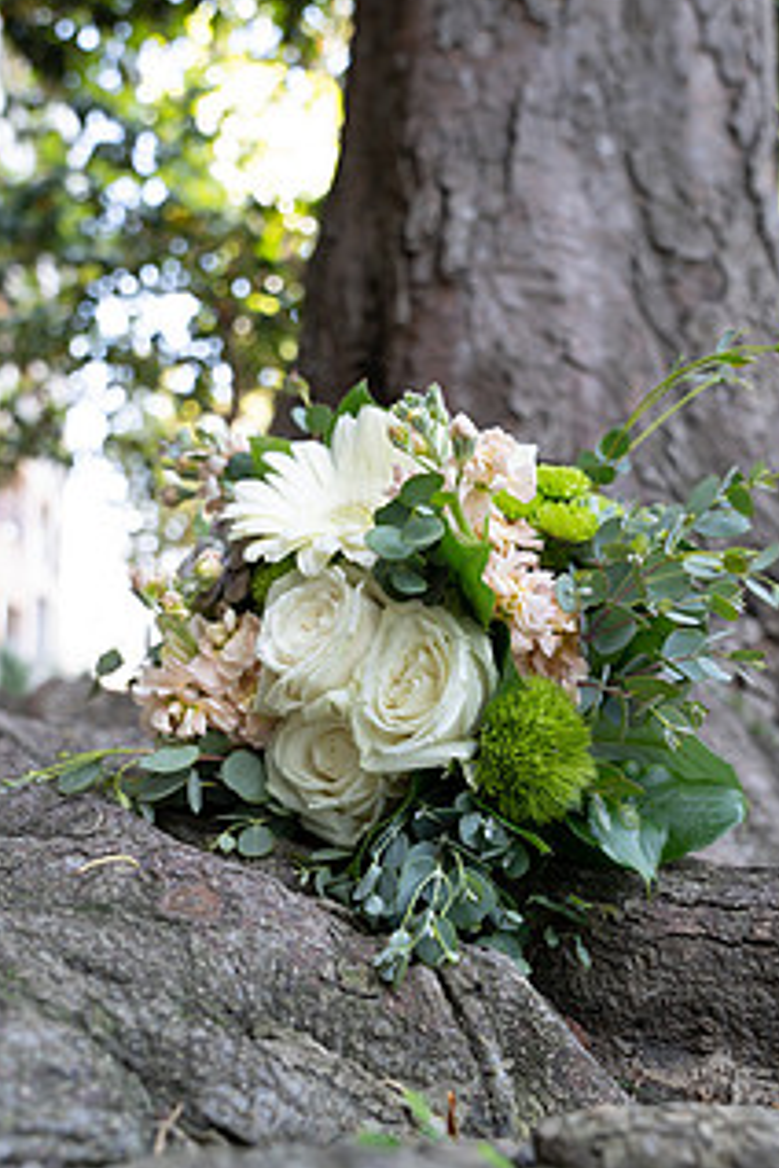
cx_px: 353
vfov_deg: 55.8
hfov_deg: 38.8
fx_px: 1103
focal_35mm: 34
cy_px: 562
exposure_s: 1/125
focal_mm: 24
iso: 400
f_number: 3.5
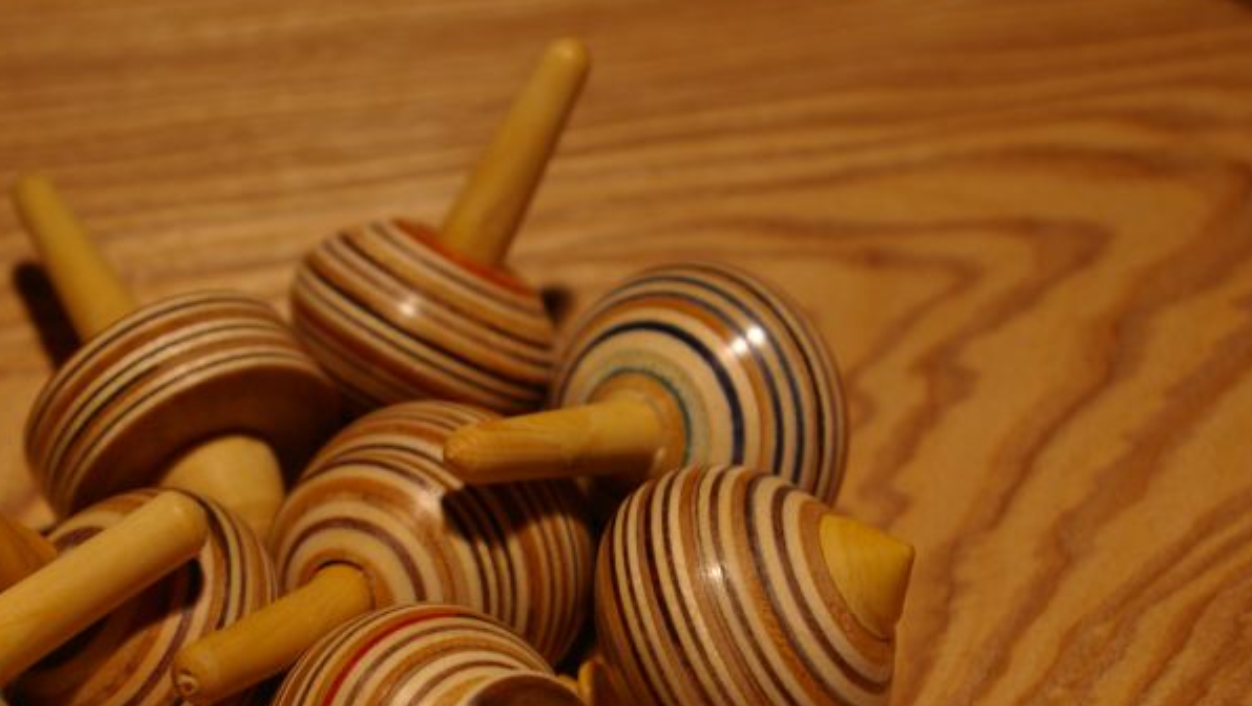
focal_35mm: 74
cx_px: 443
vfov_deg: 16.3
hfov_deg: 28.5
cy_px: 534
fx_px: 2448
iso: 400
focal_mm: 35
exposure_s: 1/60
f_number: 5.6
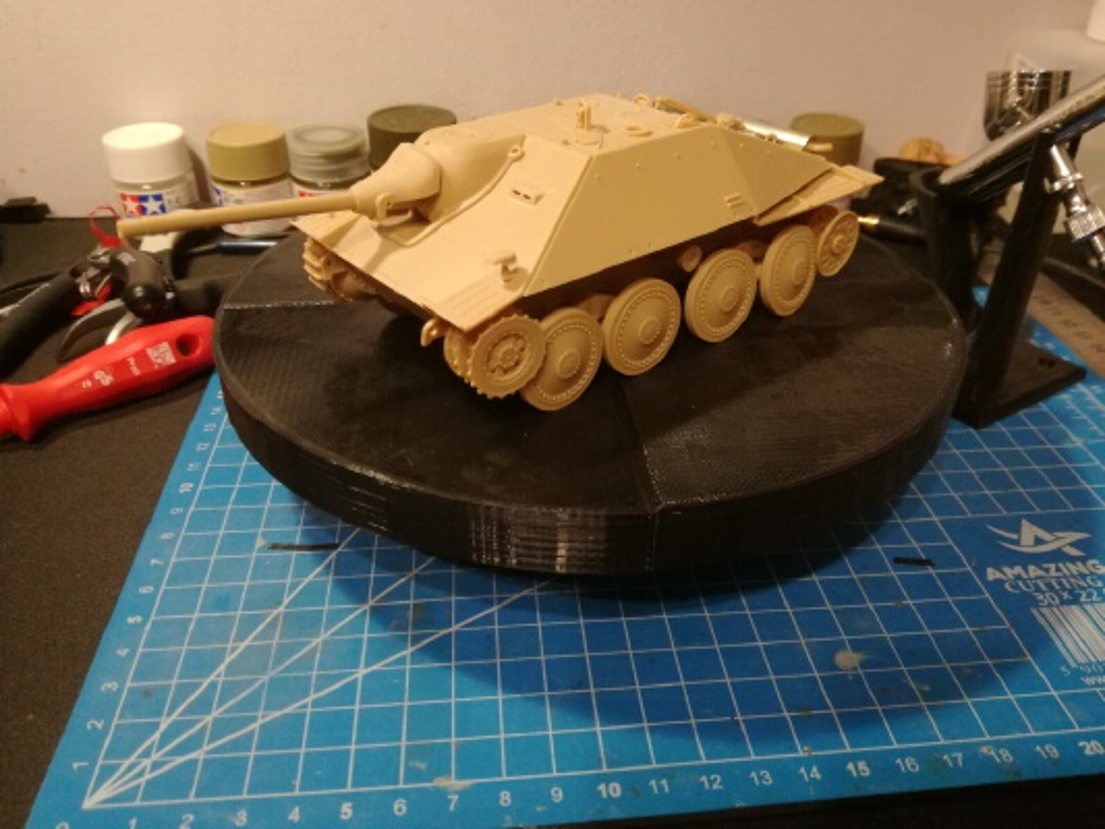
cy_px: 414
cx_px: 552
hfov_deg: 65.3
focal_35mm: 27
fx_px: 862
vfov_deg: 51.4
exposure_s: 1/33.3
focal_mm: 3.79
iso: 250
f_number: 2
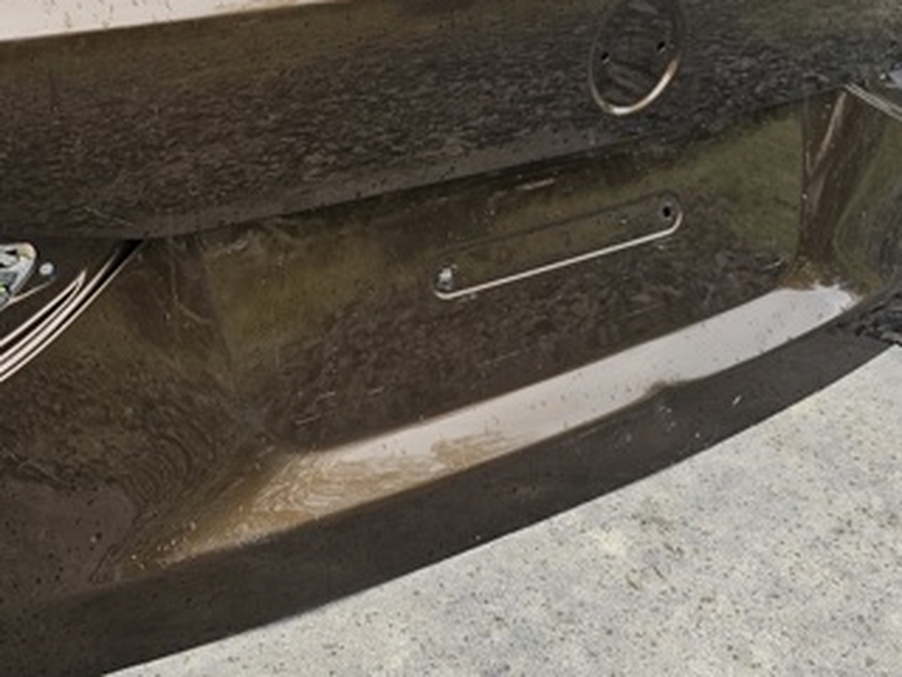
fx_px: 1199
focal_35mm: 46
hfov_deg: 40.3
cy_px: 51
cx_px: 248
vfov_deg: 30.0
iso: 50
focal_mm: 6.3
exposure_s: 1/120
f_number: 1.7
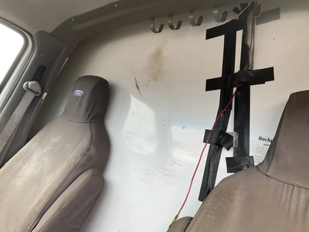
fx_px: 259
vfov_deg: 48.2
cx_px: 154
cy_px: 116
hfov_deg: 61.7
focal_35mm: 29
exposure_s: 1/122
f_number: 1.8
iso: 25
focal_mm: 3
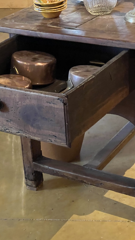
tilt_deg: -26.8
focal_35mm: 85
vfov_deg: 25.0
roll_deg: +2.8
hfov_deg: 14.2
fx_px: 541
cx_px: 67
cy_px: 119
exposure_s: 1/20
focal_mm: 9
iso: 1250
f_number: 2.8
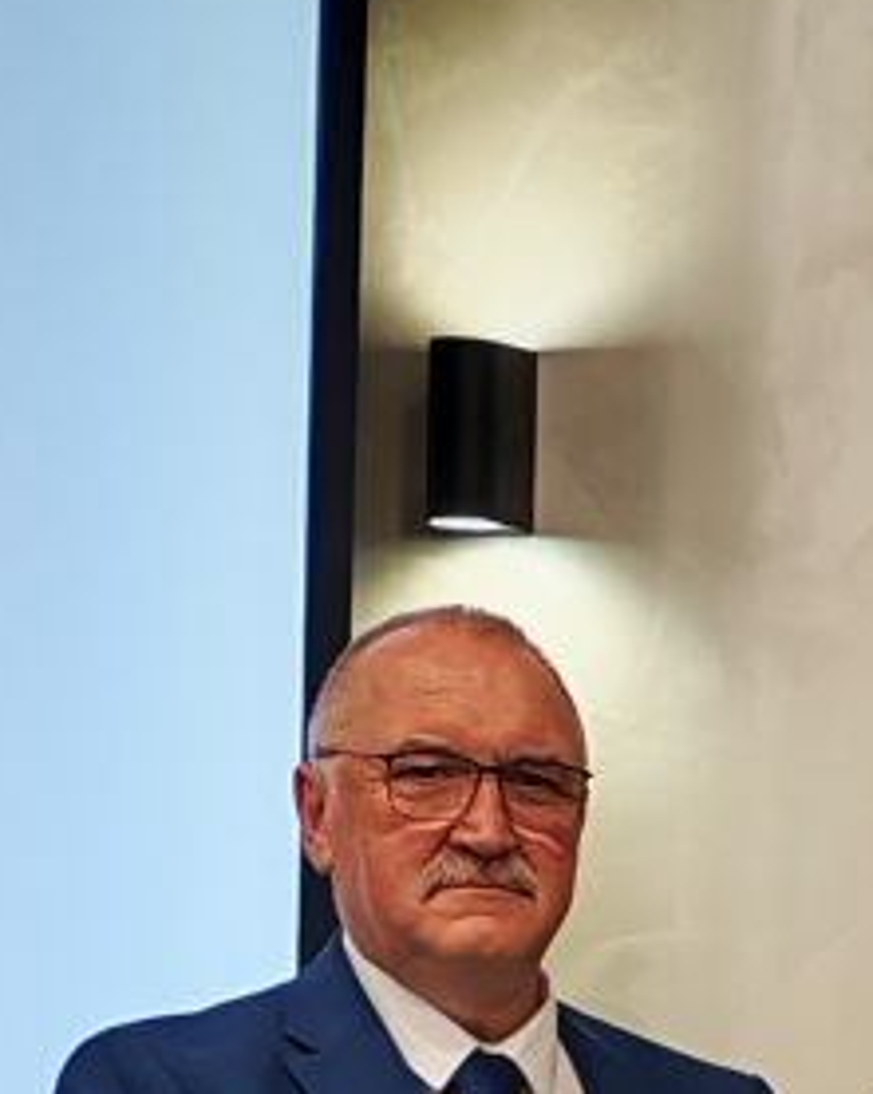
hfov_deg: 8.7
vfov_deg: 10.5
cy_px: 1710
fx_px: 5694
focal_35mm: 176
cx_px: 1078
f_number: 1.9
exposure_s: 1/100
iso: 400
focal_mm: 6.12
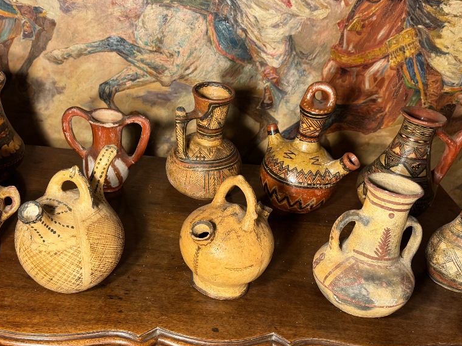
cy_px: 195
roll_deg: -7.4
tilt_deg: -30.4
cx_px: 185
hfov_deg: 48.7
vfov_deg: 37.6
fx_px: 507
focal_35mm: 38
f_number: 1.78
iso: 160
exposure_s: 1/50
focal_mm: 6.76
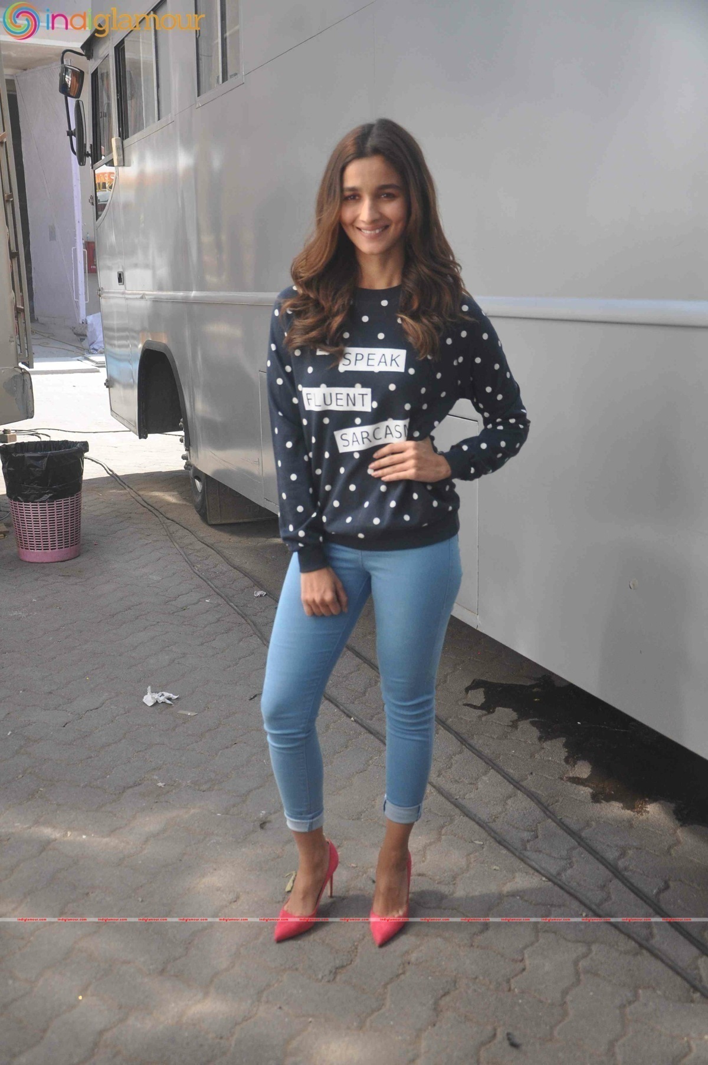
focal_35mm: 38
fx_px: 1109
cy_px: 532
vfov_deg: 51.3
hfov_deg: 35.4
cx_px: 354
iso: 640
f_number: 4
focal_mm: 25
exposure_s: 1/1600
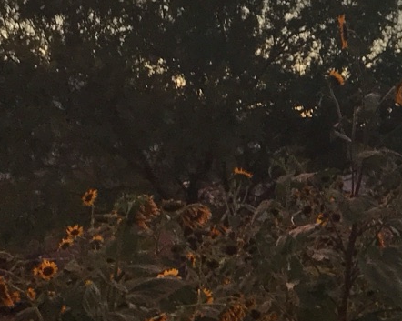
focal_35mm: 99
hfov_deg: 16.3
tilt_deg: +3.0
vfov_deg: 15.5
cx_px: 721
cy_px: 87
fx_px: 1177
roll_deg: -0.1
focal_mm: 3.99
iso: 25
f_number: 1.8
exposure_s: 1/120
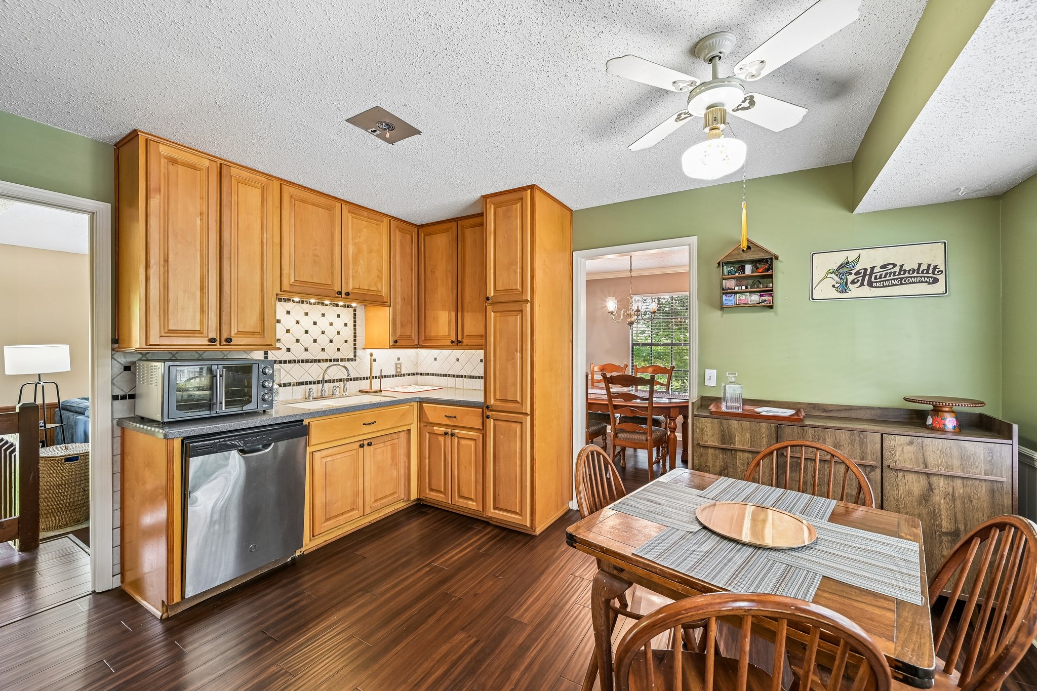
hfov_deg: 104.3
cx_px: 518
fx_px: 403
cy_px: 346
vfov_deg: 81.2
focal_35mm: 14
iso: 400
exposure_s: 1/3.33
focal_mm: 14
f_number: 8
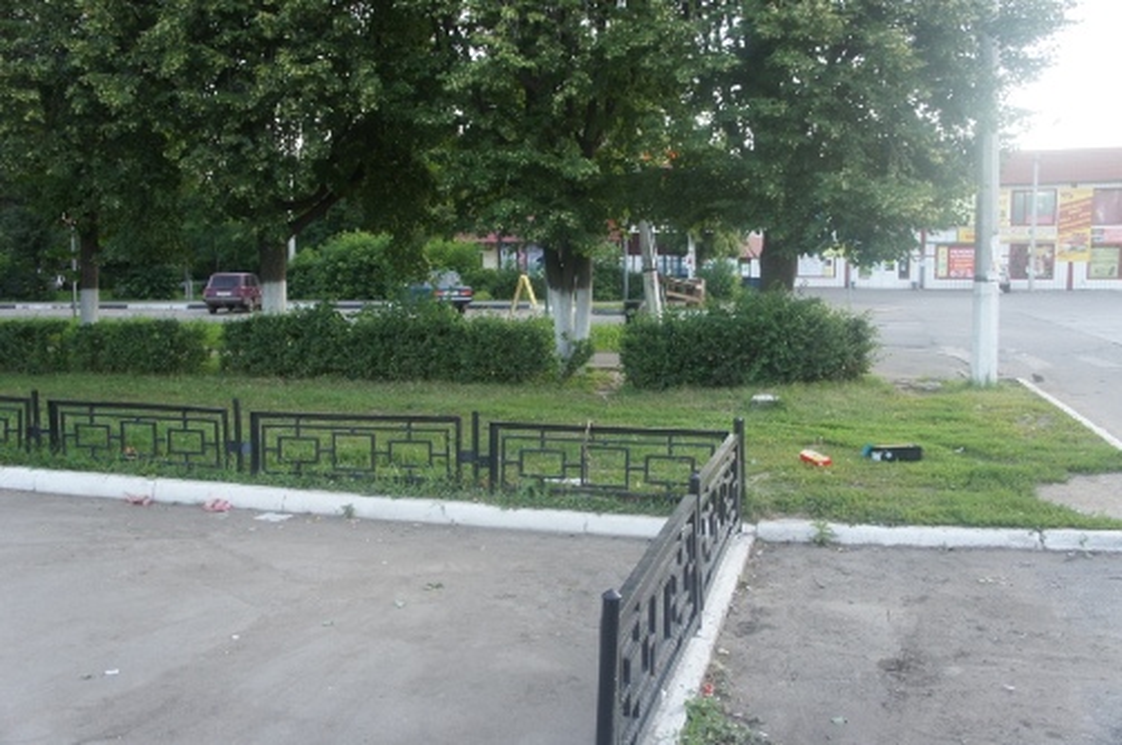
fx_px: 980
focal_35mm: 32
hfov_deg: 59.6
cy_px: 372
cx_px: 561
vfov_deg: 41.6
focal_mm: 21
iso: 250
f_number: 4
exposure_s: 1/40
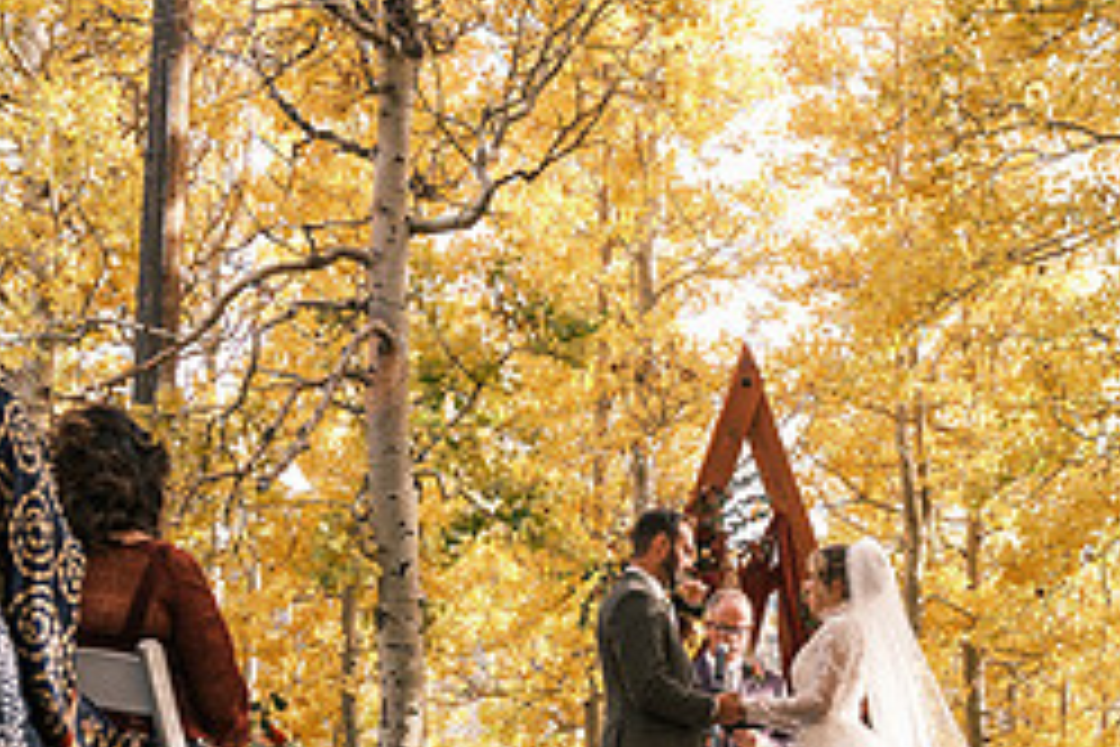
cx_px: 675
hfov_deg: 31.8
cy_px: 862
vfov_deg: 20.4
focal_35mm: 63
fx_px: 1960
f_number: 3.2
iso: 160
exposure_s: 1/250
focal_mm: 18
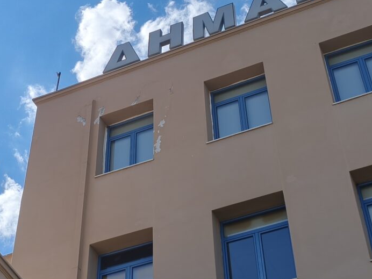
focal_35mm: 77
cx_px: 75
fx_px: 827
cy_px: 63
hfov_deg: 24.9
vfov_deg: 19.0
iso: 80
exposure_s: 1/1188
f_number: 1.5
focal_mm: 4.94
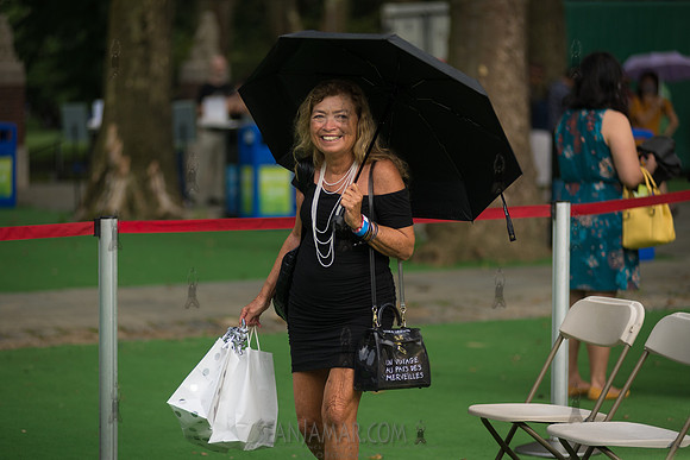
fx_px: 2780
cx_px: 345
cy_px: 230
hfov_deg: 14.2
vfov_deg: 9.5
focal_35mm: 145
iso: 320
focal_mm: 145
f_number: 3.2
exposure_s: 1/2500
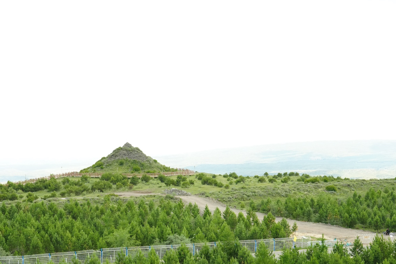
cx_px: 198
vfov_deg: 21.9
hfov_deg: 32.4
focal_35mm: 62
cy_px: 132
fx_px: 682
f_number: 11
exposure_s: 1/800
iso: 4000
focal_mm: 62
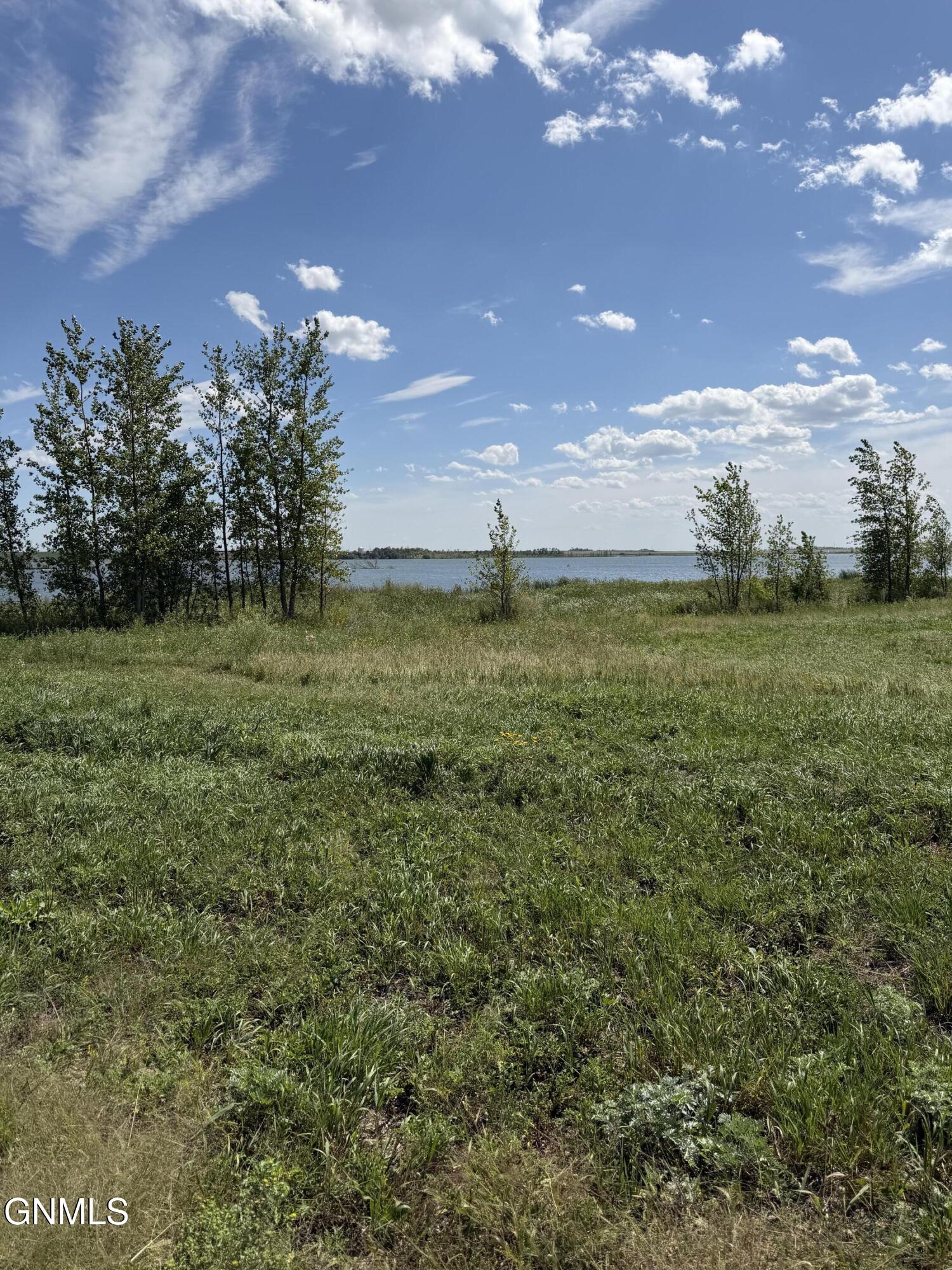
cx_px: 476
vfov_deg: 71.6
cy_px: 635
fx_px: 880
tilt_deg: -4.7
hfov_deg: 56.8
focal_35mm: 24
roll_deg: +0.8
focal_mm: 6.76
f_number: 1.78
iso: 80
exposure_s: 1/8130
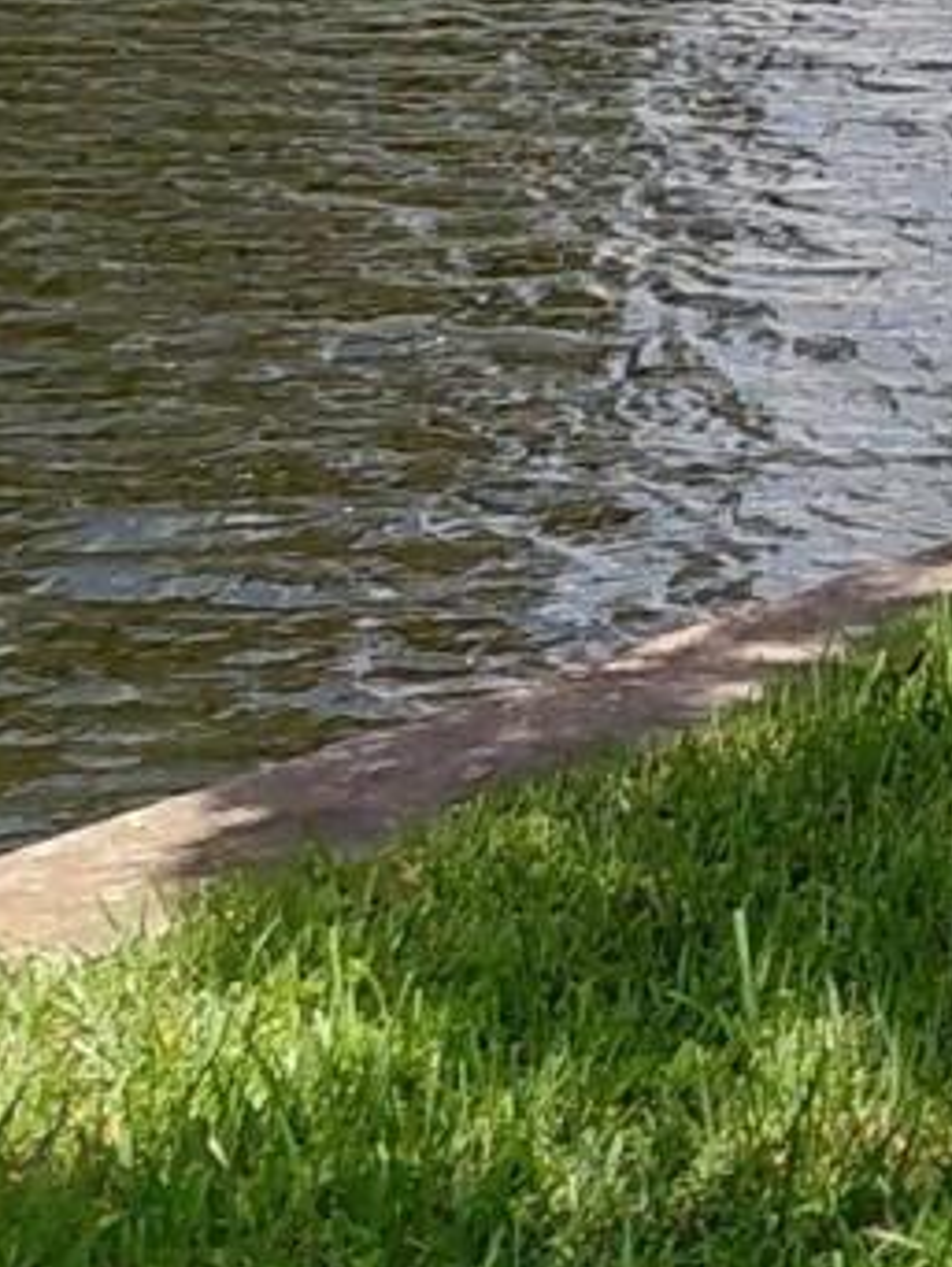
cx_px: 2682
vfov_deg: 12.7
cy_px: -767
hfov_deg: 8.7
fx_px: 5347
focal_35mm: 146
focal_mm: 4.69
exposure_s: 1/2294
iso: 50
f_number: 1.8
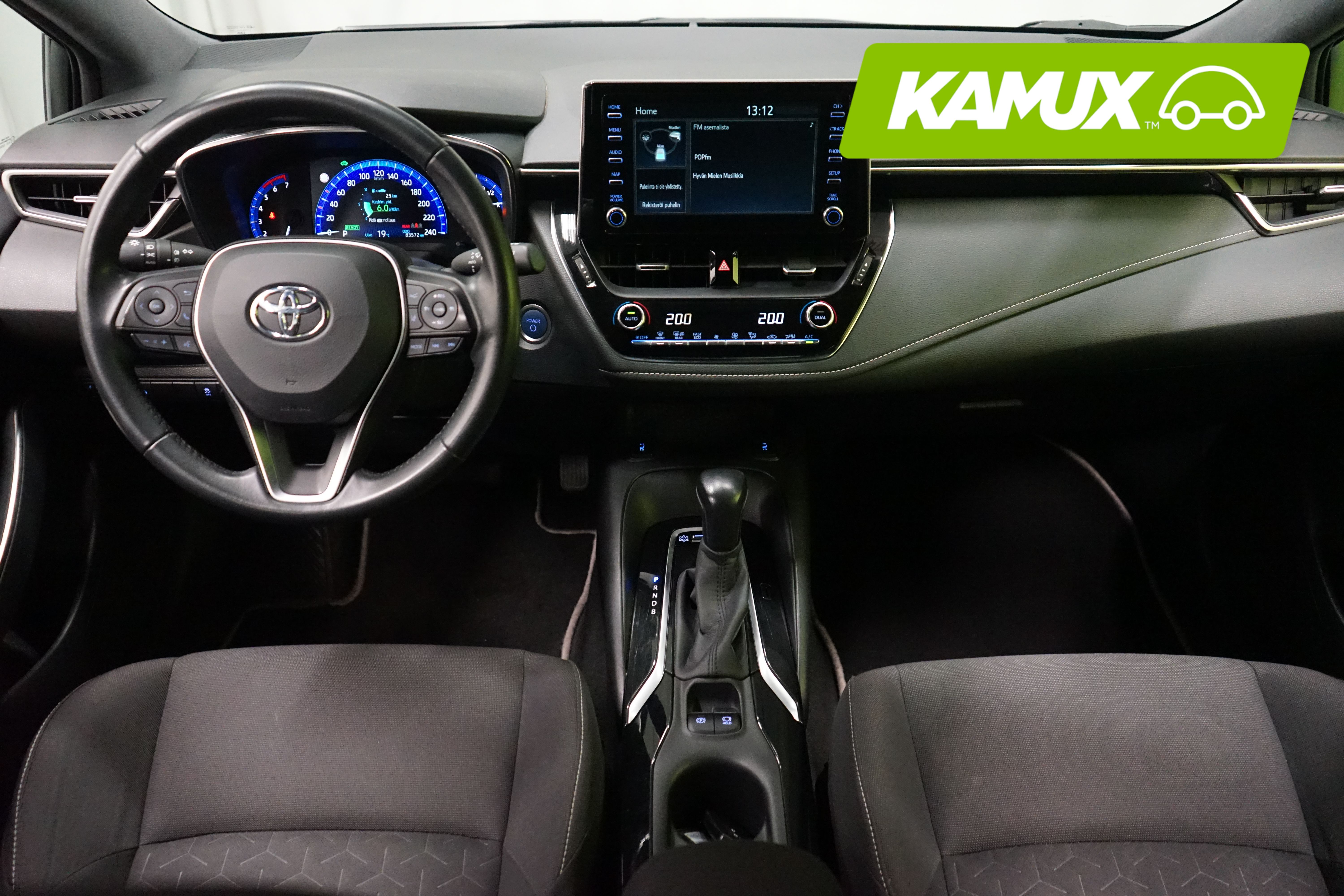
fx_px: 1083
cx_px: 672
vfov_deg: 45.0
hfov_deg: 63.7
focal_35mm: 29
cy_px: 448
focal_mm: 29
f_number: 3.5
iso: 6400
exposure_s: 1/50
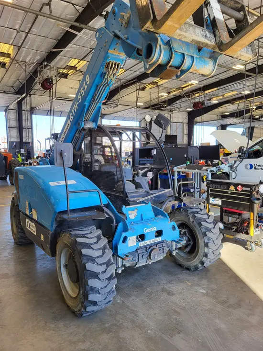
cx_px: 132
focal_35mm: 26
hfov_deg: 53.1
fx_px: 263
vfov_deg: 67.3
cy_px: 176
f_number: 1.8
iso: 40
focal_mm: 5.4
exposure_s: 1/121
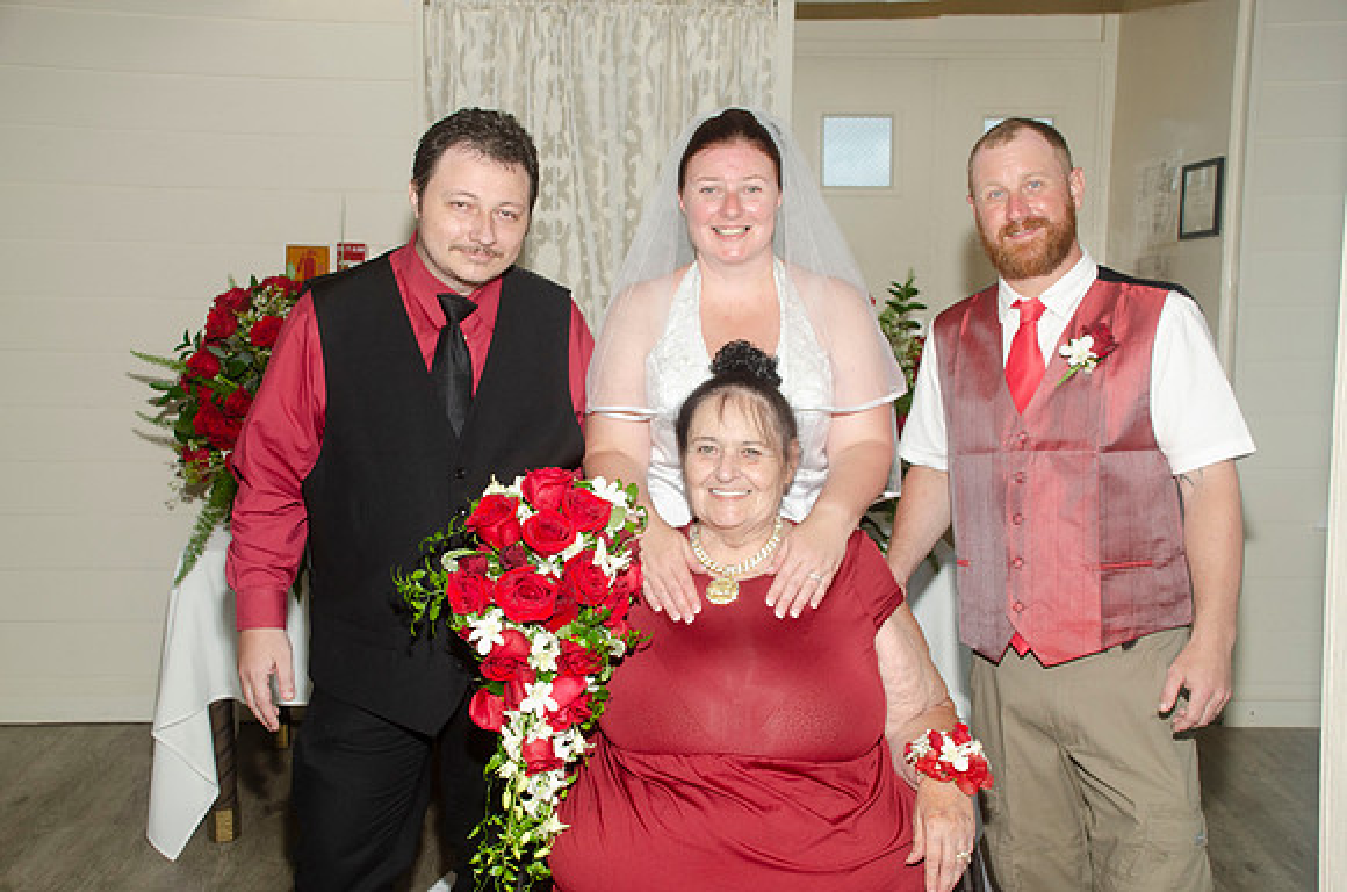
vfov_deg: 34.1
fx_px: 1456
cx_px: 674
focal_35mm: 39
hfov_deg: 49.6
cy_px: 446
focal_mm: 26
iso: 400
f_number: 6.3
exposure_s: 1/250
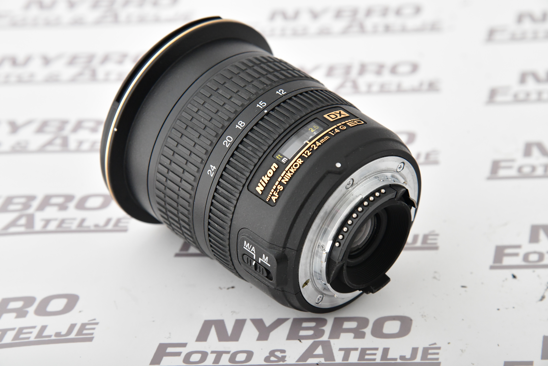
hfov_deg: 17.1
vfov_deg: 11.4
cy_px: 183
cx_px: 274
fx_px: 1827
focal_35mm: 120
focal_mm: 120
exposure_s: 1/200
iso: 3200
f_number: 10
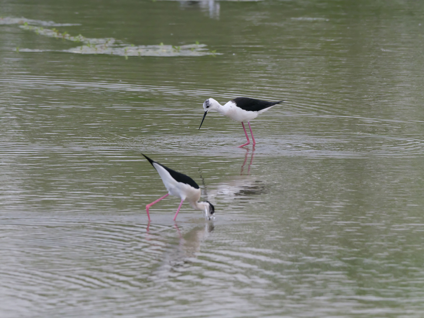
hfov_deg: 2.5
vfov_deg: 1.9
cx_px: 212
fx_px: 9803
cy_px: 159
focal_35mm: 800
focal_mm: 400
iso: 3200
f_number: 8
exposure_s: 1/1000
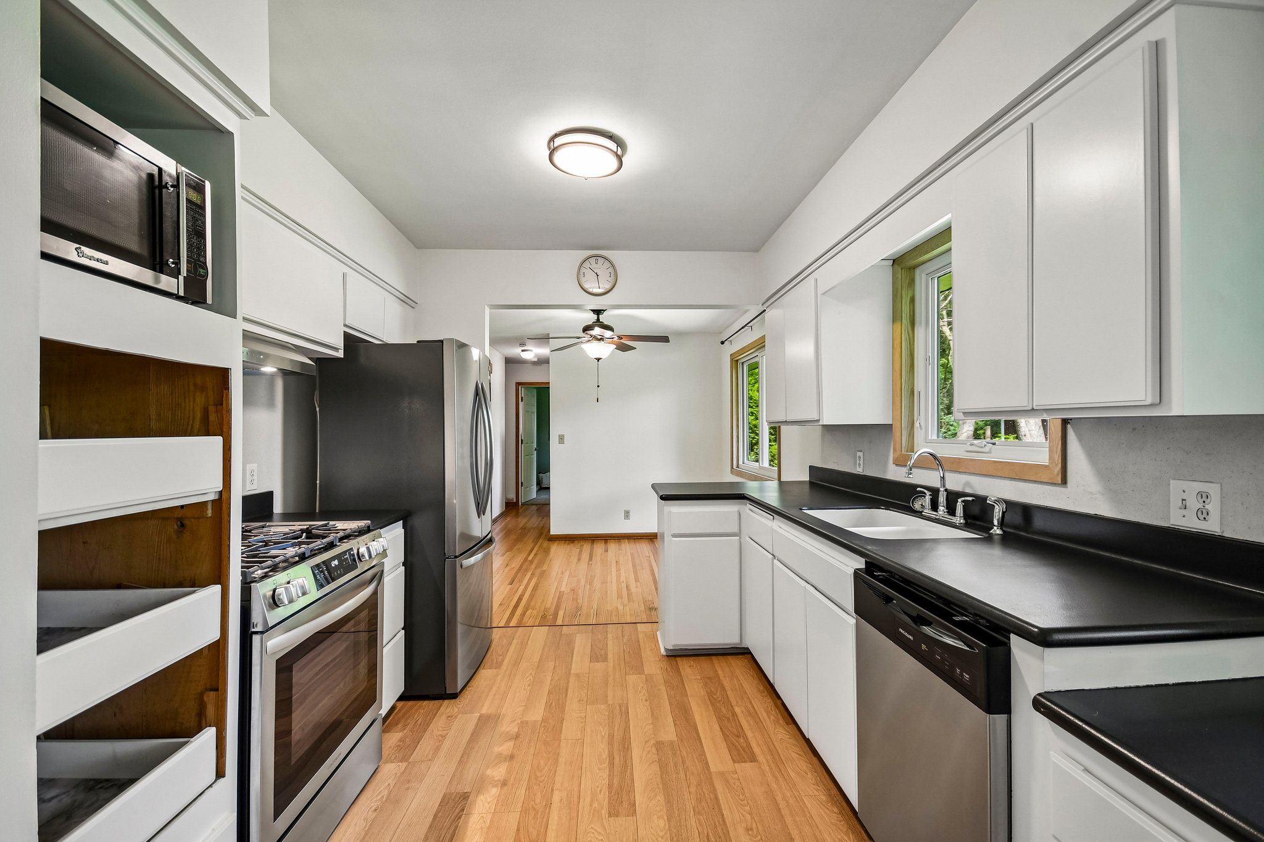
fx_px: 527
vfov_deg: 77.3
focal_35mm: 15
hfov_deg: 100.4
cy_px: 421
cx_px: 632
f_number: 6.3
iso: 400
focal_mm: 10
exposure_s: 1/25
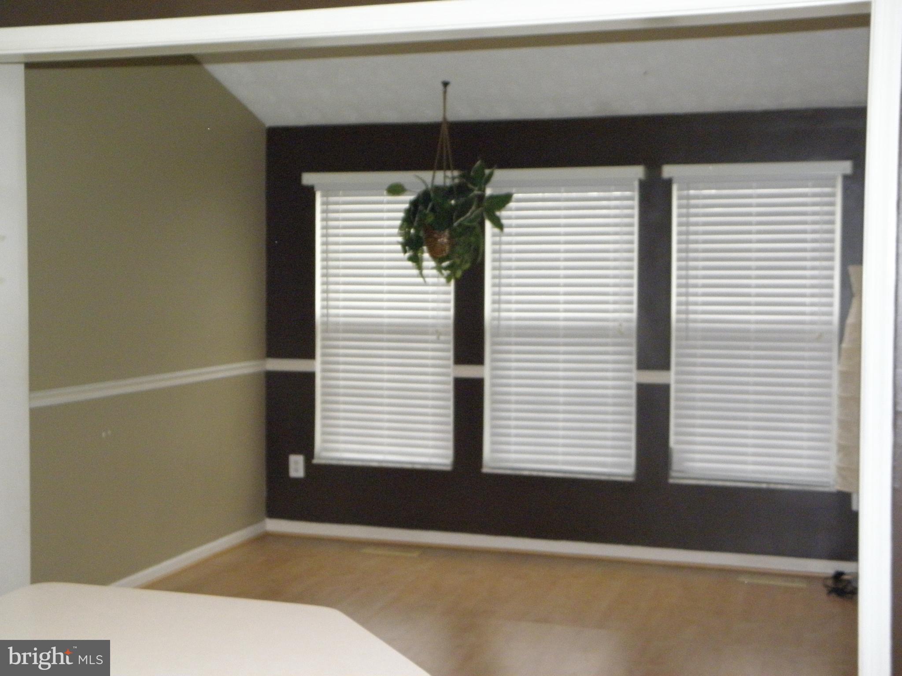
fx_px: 1147
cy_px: 338
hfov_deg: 42.9
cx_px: 451
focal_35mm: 44
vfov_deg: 32.9
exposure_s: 1/100
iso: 400
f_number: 3.9
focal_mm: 7.9
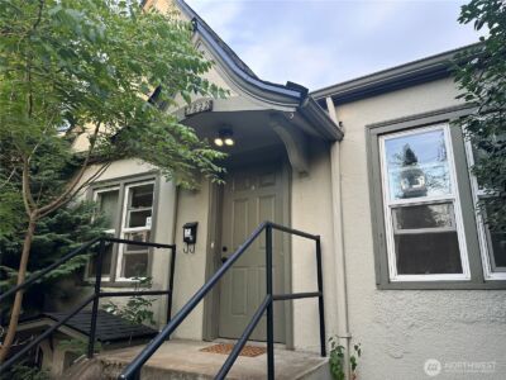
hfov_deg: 71.6
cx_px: 253
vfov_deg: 56.8
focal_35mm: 24
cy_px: 190
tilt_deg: +15.6
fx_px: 351
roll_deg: -1.2
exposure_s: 1/141
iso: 64
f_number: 1.78
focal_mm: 6.86
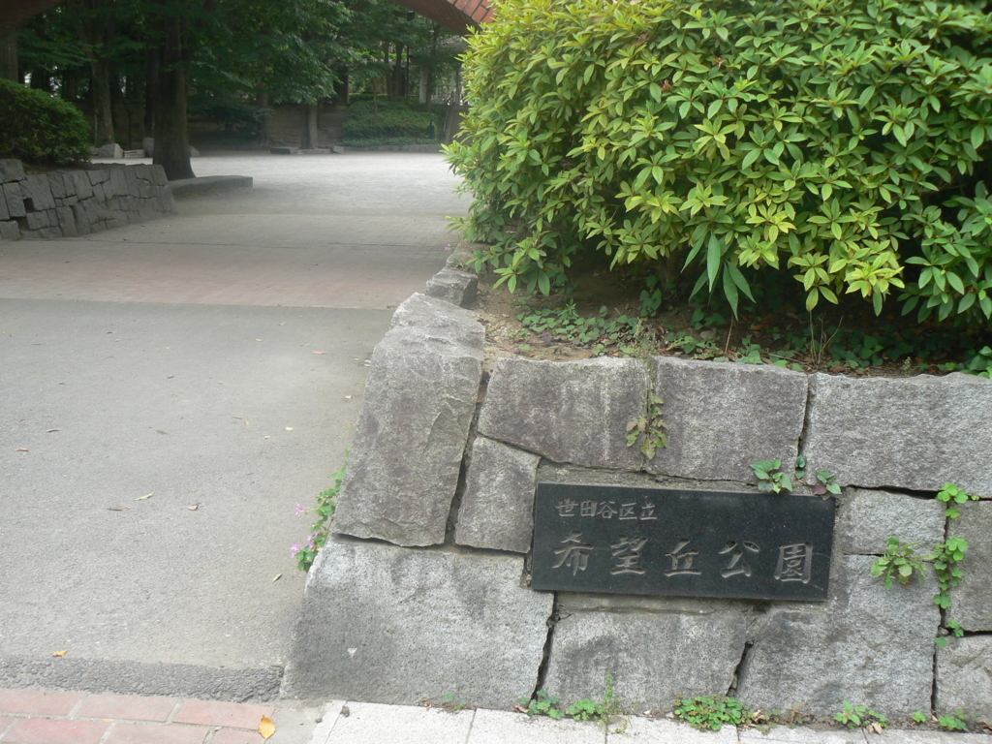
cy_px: 372
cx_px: 496
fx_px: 1032
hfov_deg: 51.4
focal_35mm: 36
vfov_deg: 39.7
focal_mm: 6
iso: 80
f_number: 4
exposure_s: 1/100
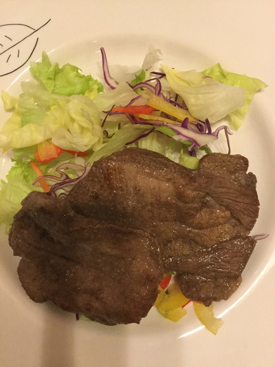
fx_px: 328
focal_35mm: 31
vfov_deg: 58.4
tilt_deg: -84.7
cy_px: 184
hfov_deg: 45.4
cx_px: 138
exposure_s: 1/20
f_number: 2.4
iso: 200
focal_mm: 3.3
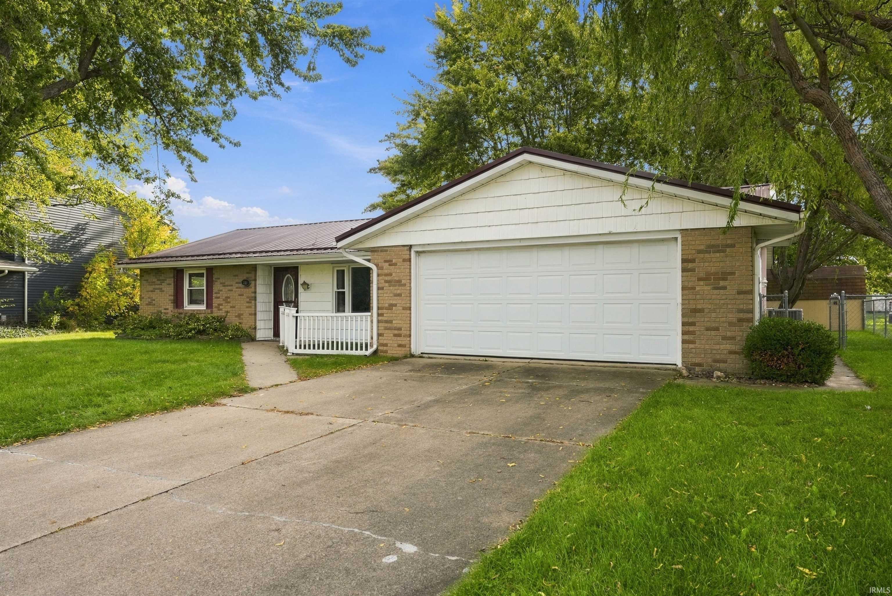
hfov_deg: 73.7
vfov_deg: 53.2
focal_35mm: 24
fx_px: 595
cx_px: 446
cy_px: 298
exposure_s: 1/1000
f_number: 7.1
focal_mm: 24
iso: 640
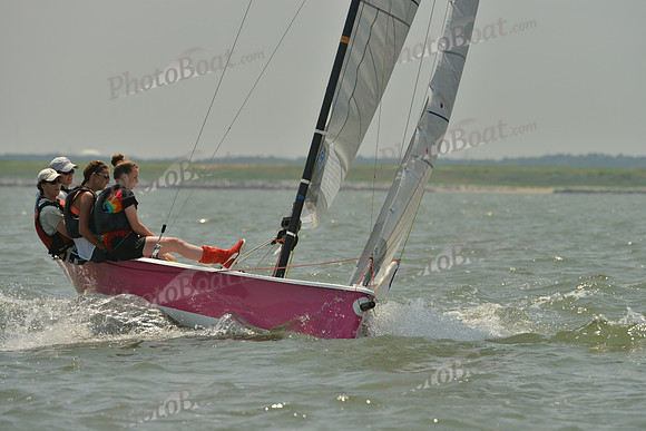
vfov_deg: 3.4
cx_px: 323
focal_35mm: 400
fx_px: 7179
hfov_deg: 5.2
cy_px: 216
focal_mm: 400
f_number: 9
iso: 400
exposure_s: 1/1250
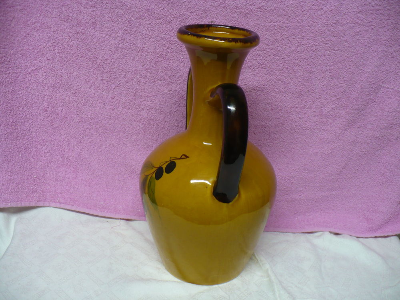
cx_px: 200
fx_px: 428
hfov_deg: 50.1
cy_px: 150
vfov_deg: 38.7
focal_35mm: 37
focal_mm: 6.1
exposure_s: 1/30
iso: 200
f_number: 2.8
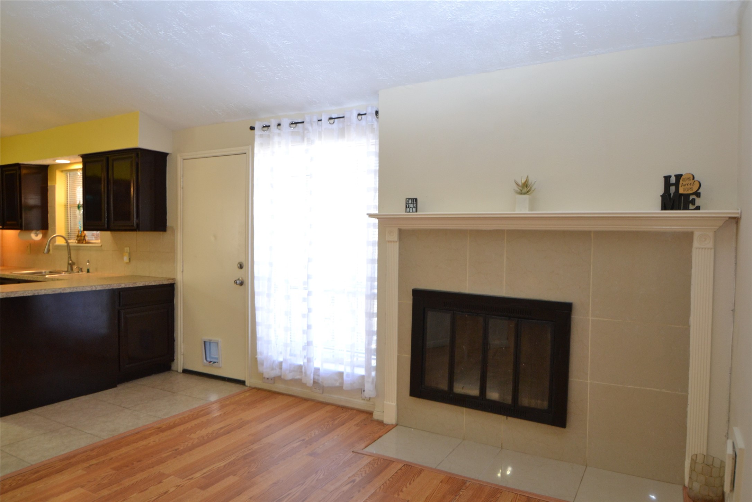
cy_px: 251
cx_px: 376
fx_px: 501
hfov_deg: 73.7
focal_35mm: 24
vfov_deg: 53.1
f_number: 4
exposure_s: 1/60
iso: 720
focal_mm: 16
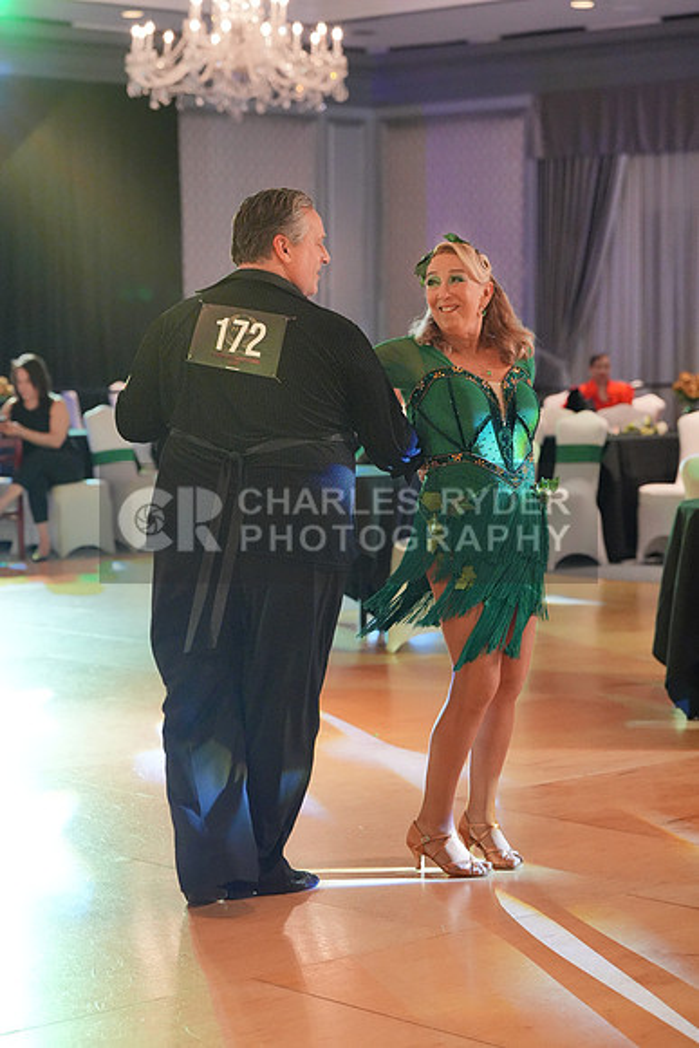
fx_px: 2503
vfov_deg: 23.6
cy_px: 524
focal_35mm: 86
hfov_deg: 15.9
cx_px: 350
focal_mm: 86
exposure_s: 1/250
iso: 6400
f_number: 4
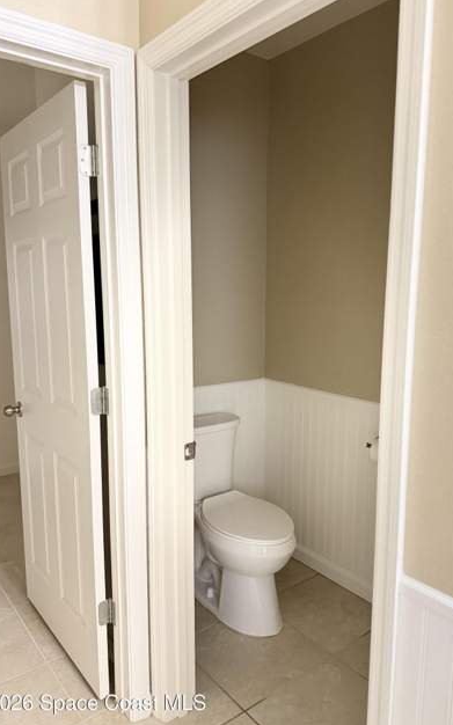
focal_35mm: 26
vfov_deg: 70.4
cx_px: 248
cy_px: 366
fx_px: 514
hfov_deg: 47.5
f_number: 1.78
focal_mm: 6.76
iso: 640
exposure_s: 1/40
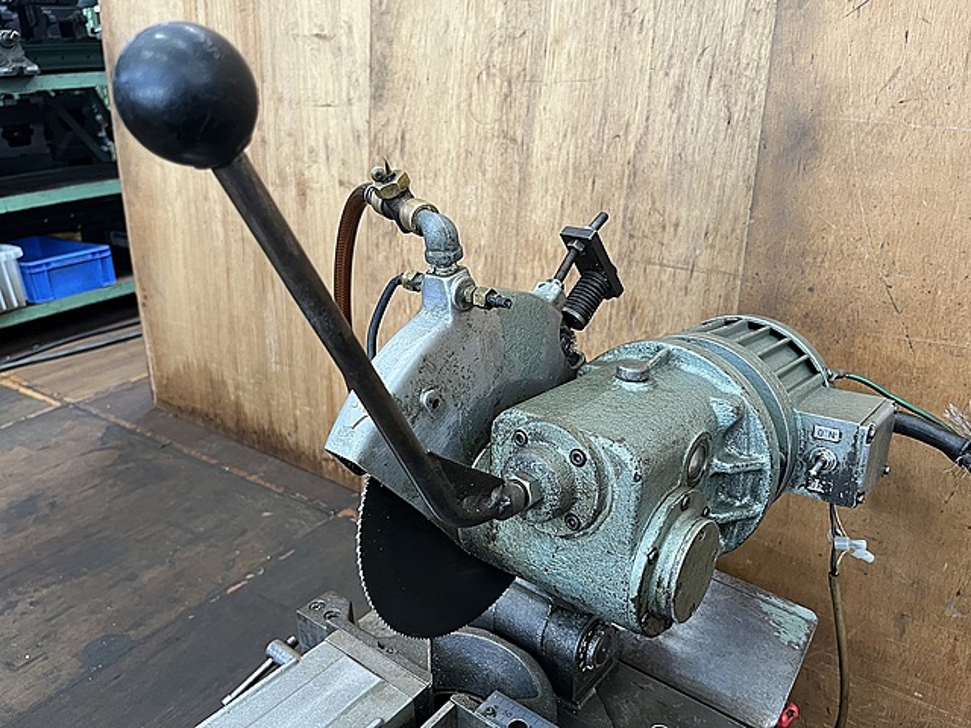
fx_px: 729
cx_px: 486
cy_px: 364
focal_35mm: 26
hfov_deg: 67.3
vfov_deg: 53.1
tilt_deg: -22.1
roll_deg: +2.6
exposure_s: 1/62
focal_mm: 5.1
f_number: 1.6
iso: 125
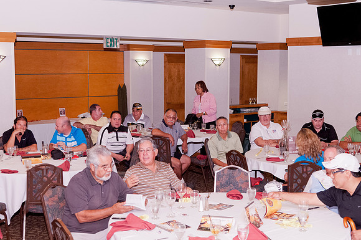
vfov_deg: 23.7
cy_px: 120
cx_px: 180
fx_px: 571
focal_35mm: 57
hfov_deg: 35.1
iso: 1250
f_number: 4
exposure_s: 1/100
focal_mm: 38
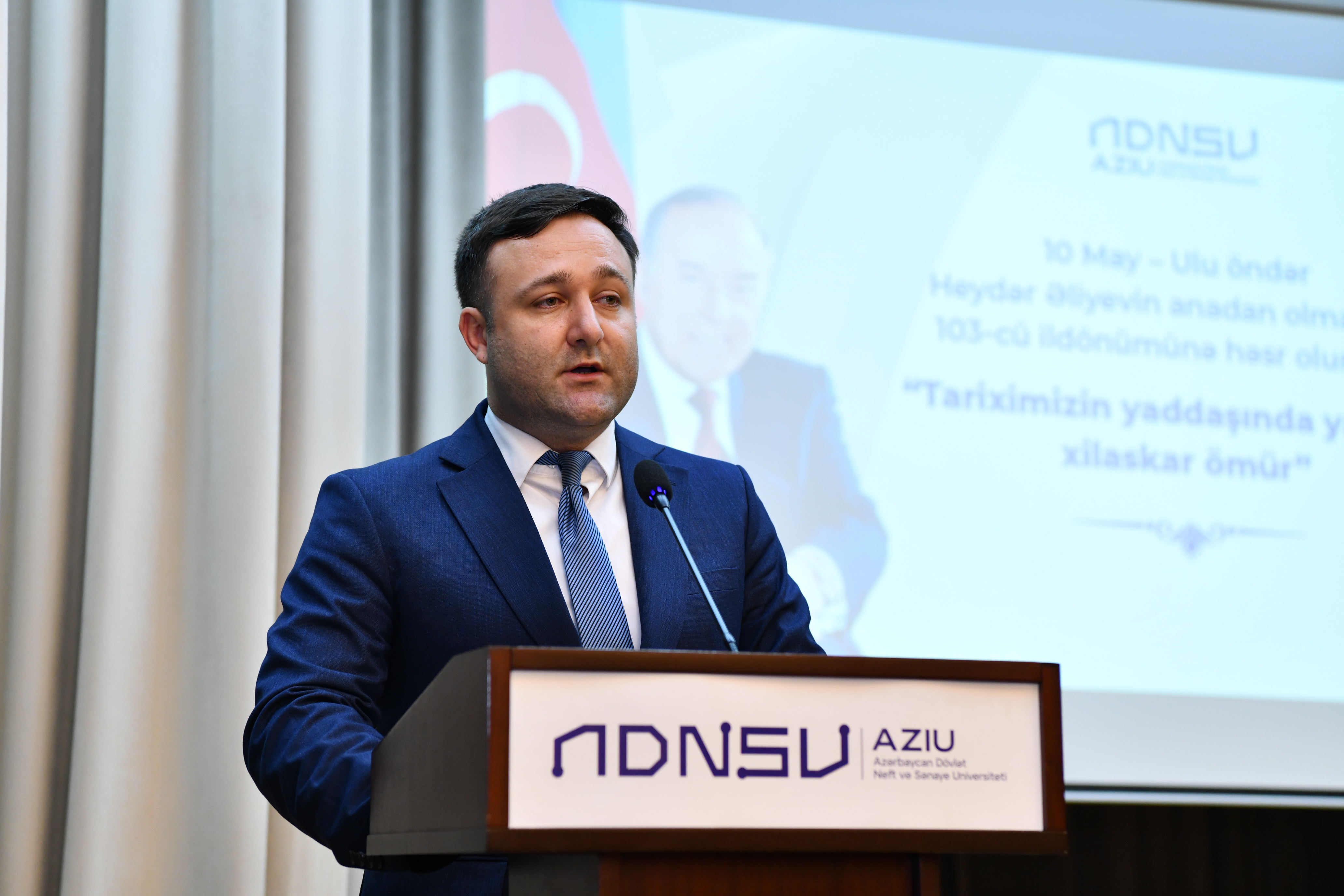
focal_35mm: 70
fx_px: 2613
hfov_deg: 28.8
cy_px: 448
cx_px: 672
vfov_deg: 19.5
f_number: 4.5
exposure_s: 1/100
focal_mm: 70
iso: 1600
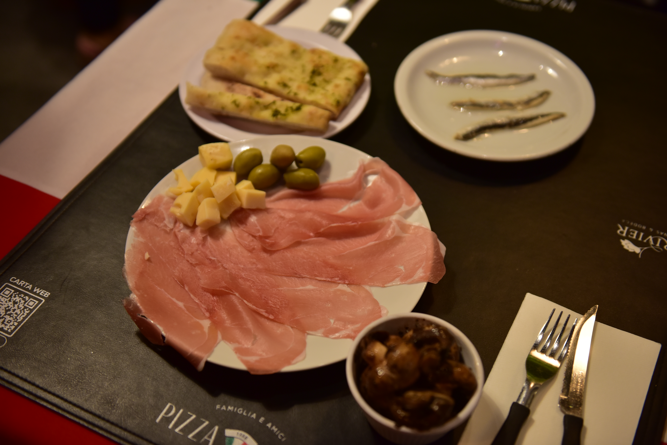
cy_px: 222
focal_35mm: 44
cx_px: 334
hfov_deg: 44.5
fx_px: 815
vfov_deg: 30.5
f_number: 3.2
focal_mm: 44
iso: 720
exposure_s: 1/30
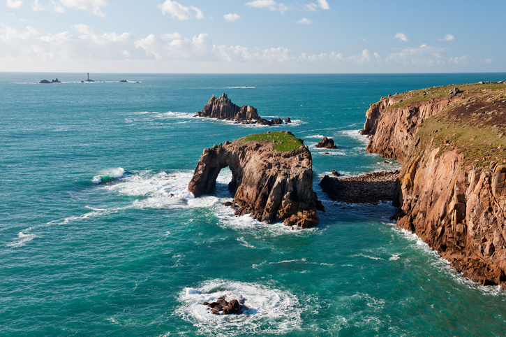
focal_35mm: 42
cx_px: 253
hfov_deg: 46.4
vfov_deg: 31.8
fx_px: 590
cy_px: 168
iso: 200
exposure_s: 1/60
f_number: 11
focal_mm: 42
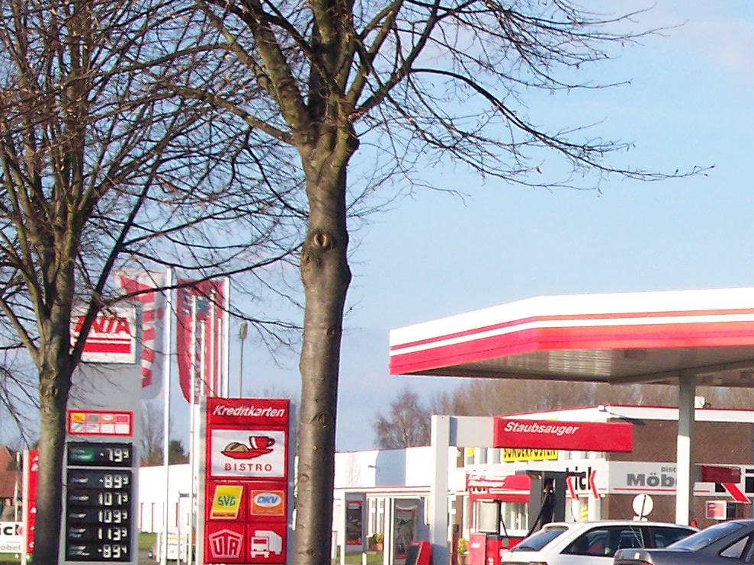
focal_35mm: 133
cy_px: 537
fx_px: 2896
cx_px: 752
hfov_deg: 14.6
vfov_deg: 11.1
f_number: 5.6
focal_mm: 10.7
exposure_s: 1/350
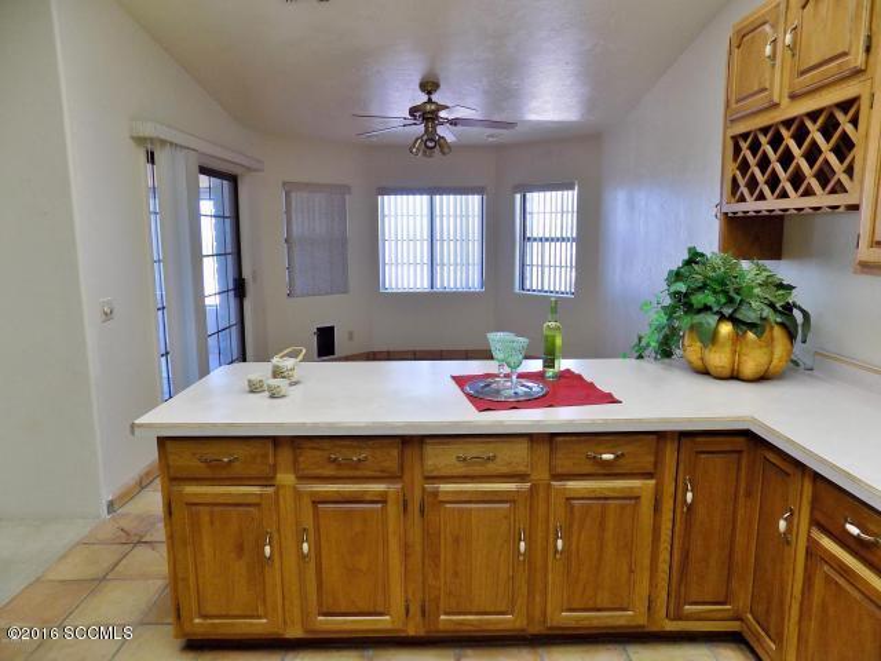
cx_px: 440
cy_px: 330
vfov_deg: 58.9
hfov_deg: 73.9
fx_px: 585
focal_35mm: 23
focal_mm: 4
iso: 100
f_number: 3.1
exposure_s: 1/30
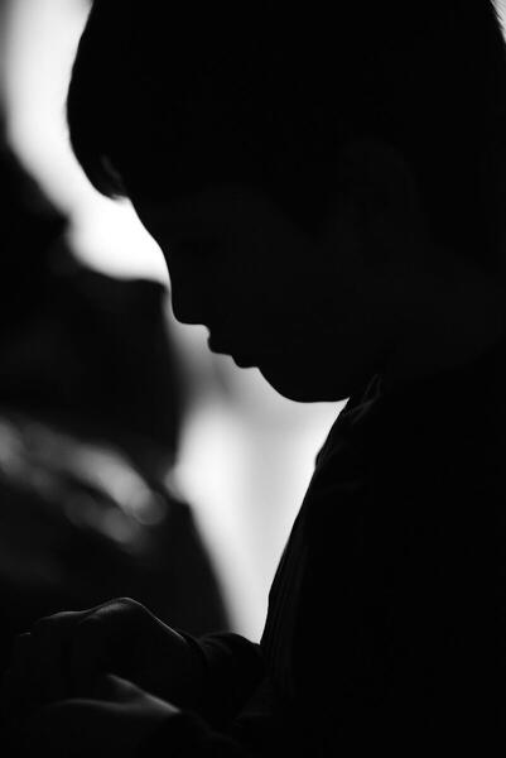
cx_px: 253
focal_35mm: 110
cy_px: 379
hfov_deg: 12.5
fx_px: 2315
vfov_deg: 18.6
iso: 3200
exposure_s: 1/320
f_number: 2.8
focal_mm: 110
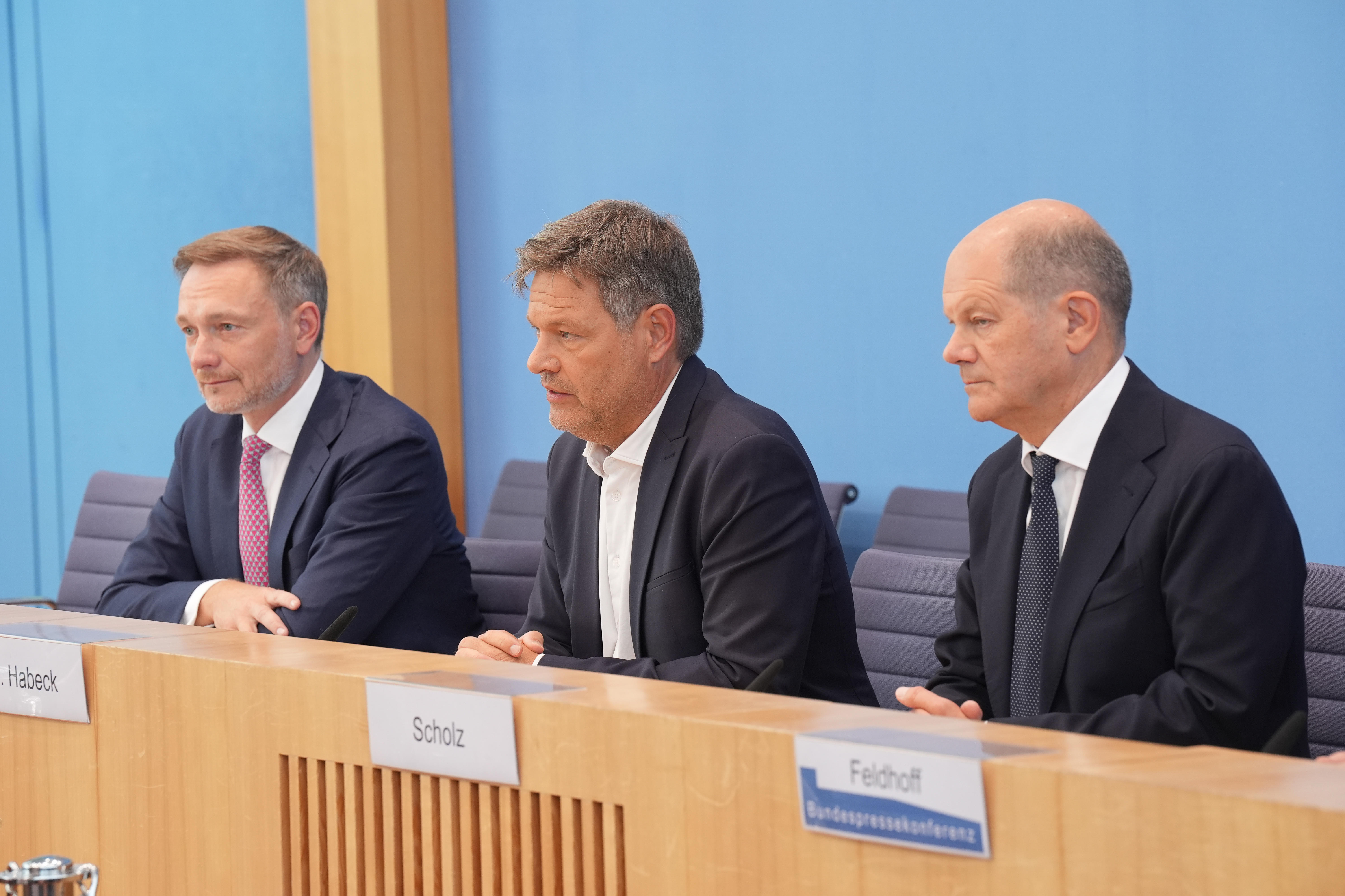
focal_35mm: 168
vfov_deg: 8.2
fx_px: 6276
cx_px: 672
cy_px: 448
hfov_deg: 12.2
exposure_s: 1/160
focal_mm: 168
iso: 1600
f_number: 7.1
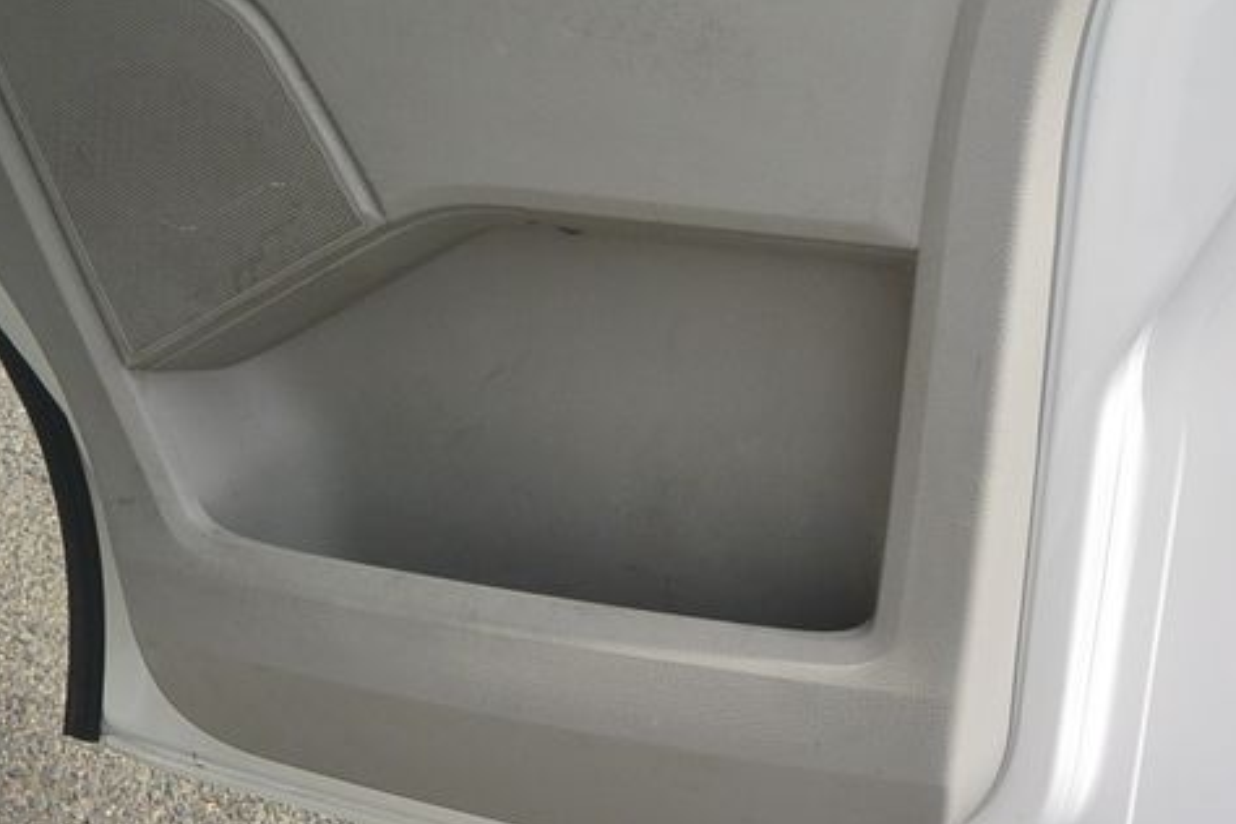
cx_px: 469
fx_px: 2300
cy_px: 197
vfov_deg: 20.1
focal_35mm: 67
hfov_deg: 30.0
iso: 160
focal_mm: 11.8
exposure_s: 1/1000
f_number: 5
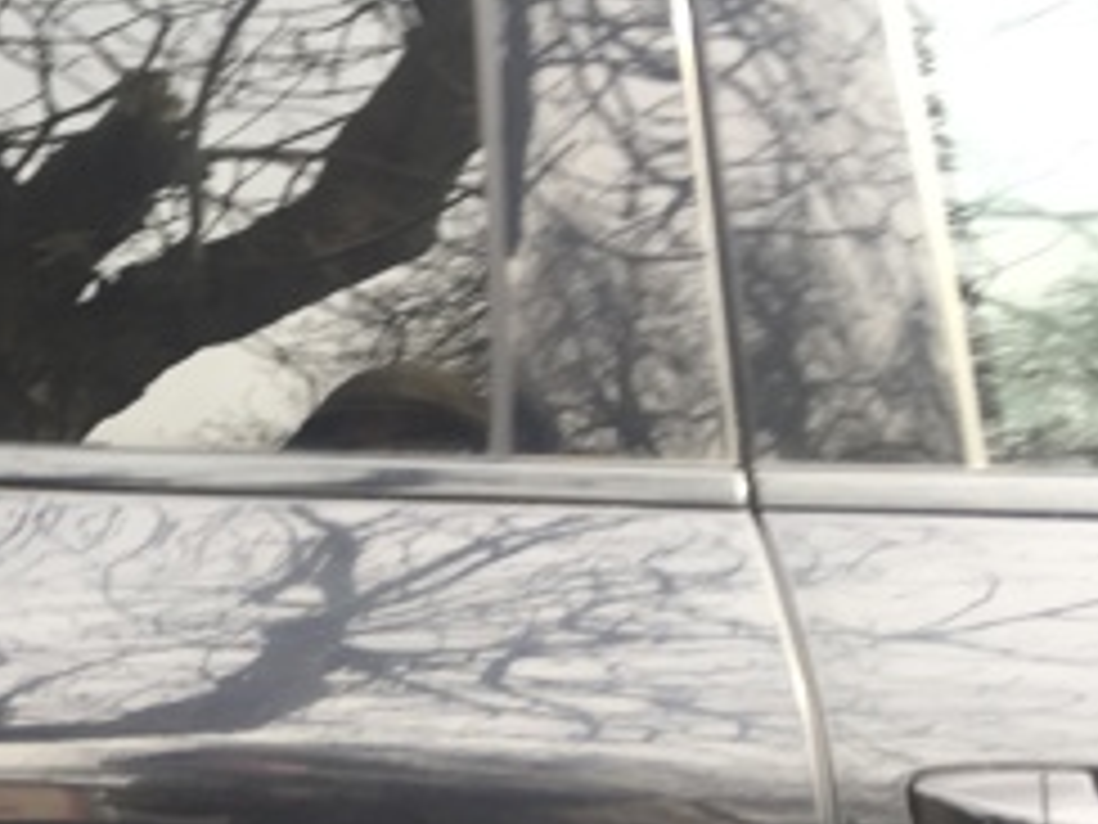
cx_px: -270
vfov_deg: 18.2
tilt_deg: -27.5
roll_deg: +5.2
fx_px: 2411
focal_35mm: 76
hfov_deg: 23.2
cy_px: 1040
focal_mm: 4.15
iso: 40
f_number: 2.2
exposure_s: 1/100
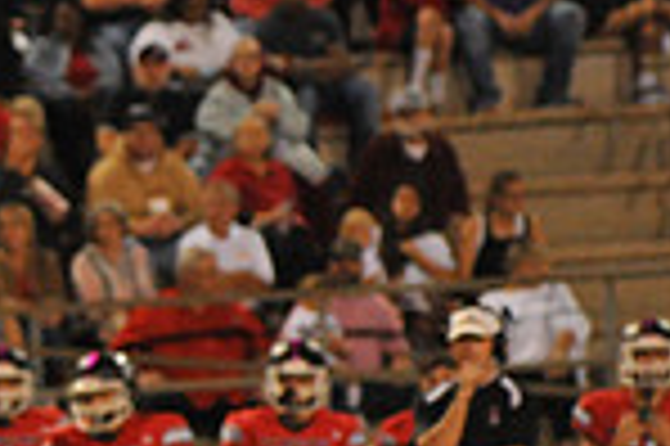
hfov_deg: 2.6
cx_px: -486
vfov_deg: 1.8
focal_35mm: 778
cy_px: 613
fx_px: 14463
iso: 5000
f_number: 5.6
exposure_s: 1/200
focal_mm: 200
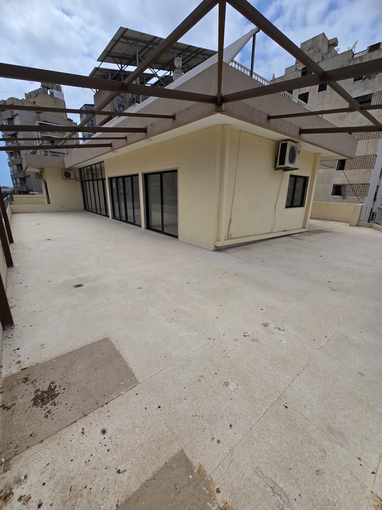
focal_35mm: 13
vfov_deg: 106.2
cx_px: 191
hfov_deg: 89.9
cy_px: 255
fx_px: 191
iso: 50
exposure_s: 1/4886
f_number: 2.2
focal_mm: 2.2
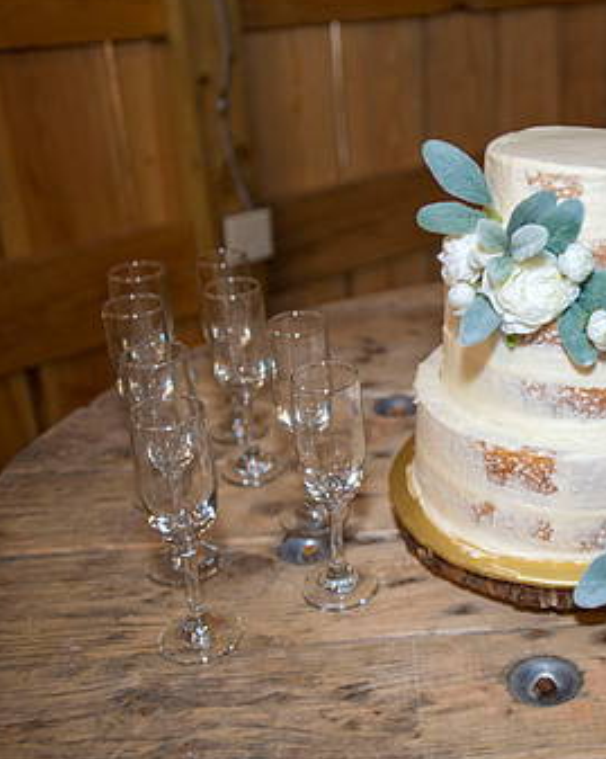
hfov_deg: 33.5
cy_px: 331
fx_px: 943
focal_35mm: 42
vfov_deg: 43.8
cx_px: 561
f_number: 2.8
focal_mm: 26
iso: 1600
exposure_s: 1/125
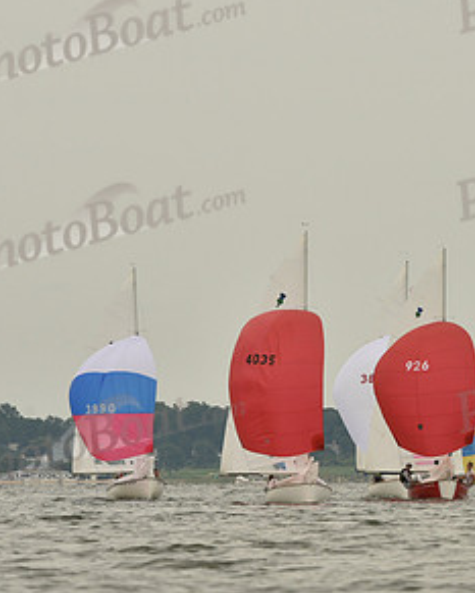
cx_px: 353
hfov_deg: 3.3
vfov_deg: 4.1
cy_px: 303
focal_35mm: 468
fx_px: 8220
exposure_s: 1/1250
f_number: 7.1
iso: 320
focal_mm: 250
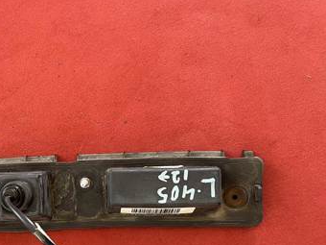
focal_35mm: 49
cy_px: 189
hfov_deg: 36.6
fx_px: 461
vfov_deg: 29.1
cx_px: 35
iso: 160
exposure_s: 1/50
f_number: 1.6
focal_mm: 5.1
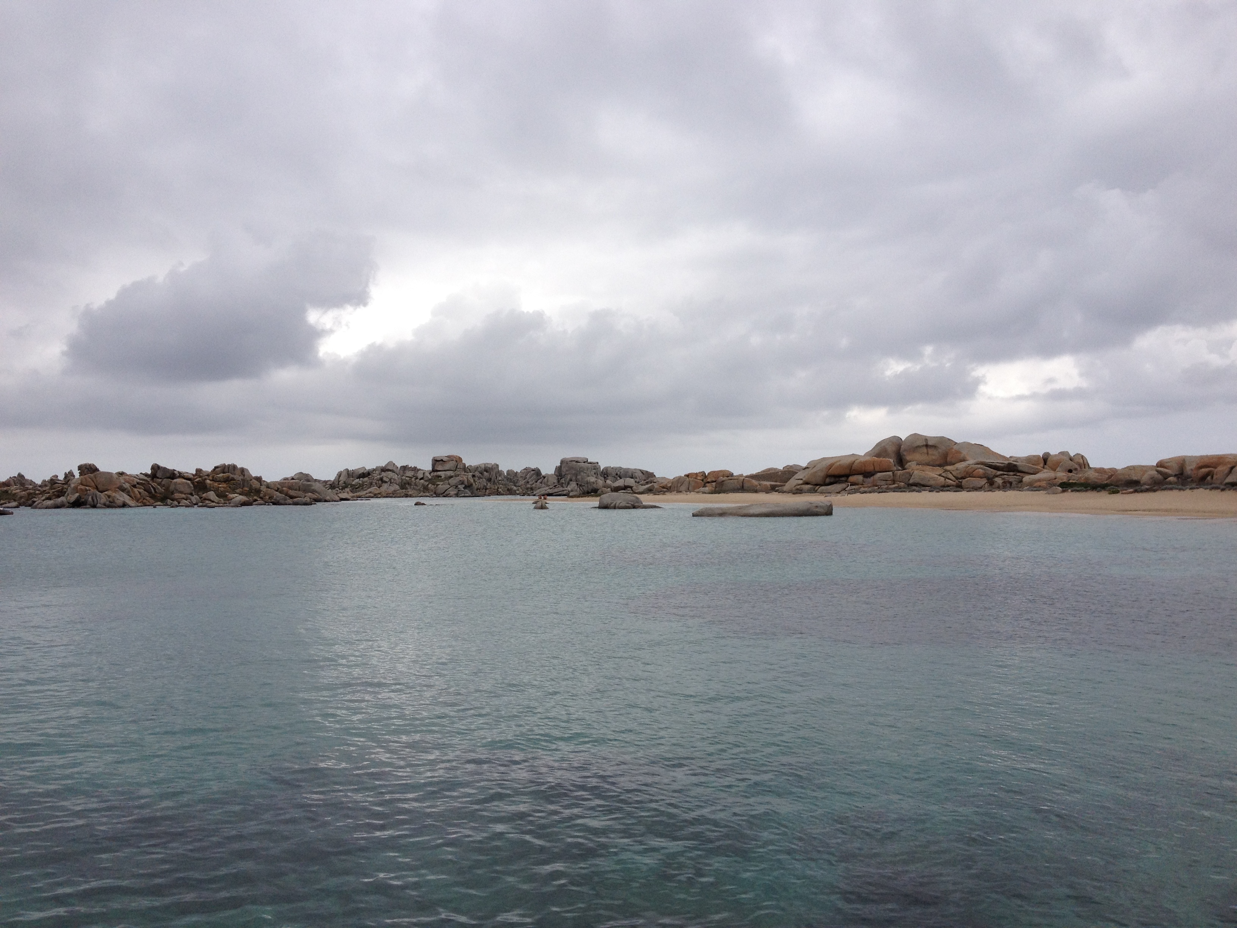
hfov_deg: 52.6
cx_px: 618
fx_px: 1251
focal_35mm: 35
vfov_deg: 40.7
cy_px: 464
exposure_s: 1/1255
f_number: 2.4
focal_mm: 4.28
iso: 64
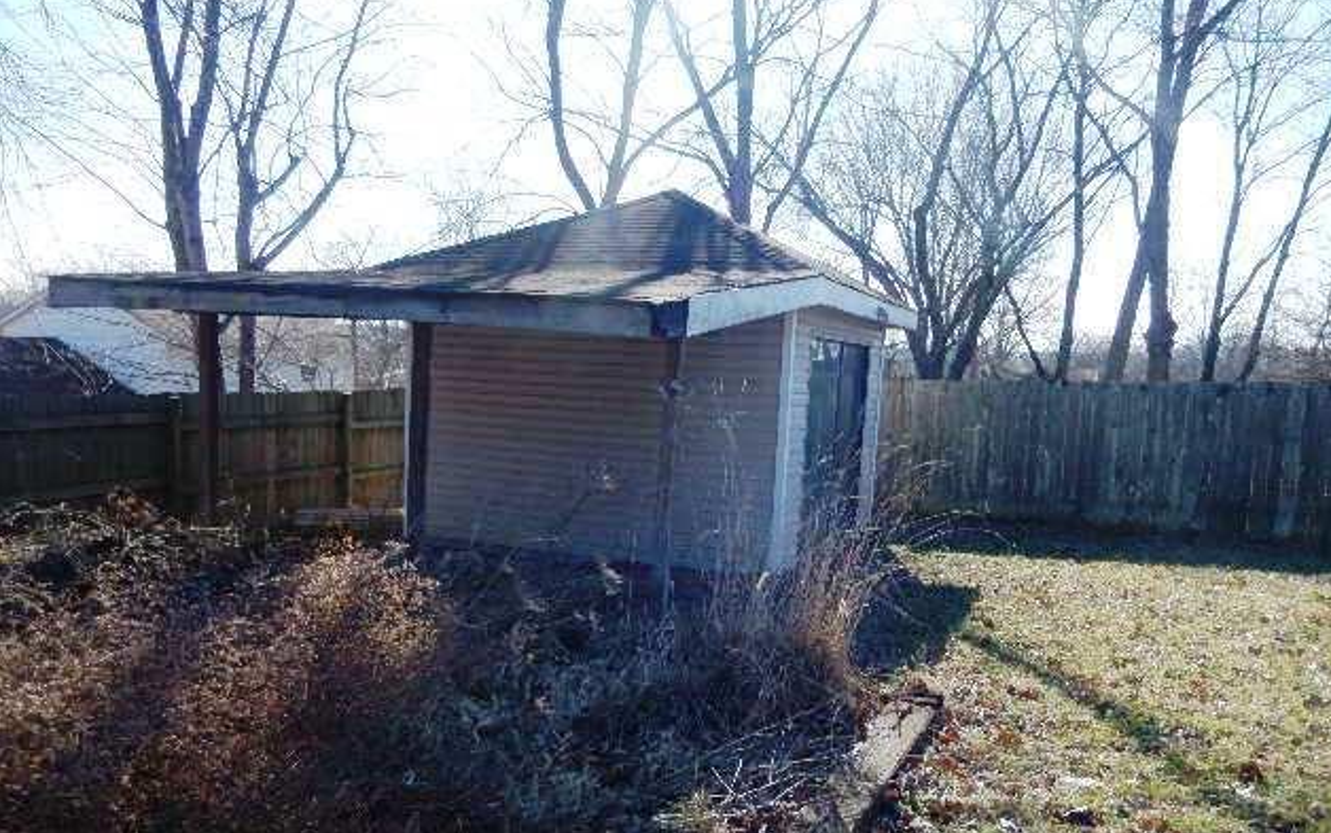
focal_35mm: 27
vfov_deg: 45.8
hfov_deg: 68.4
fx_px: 980
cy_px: 496
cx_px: 674
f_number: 3.4
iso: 125
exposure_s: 1/800
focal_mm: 4.5
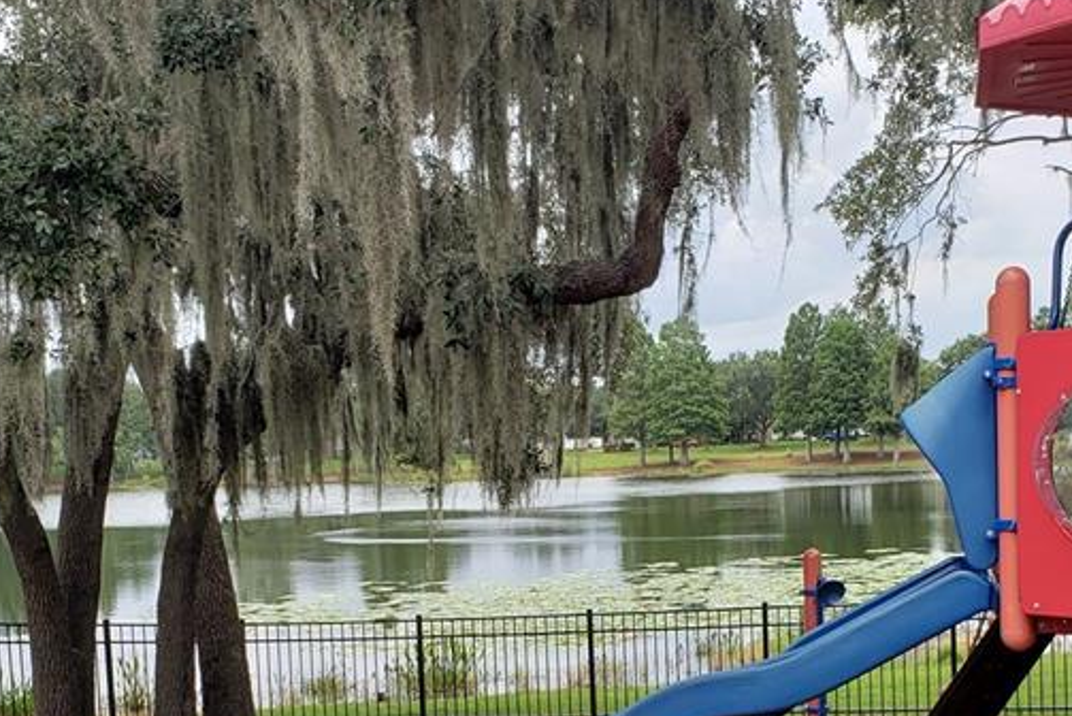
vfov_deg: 24.2
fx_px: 1639
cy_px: 603
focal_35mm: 55
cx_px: 648
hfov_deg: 36.1
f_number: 2.4
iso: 50
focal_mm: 4.3
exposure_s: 1/503
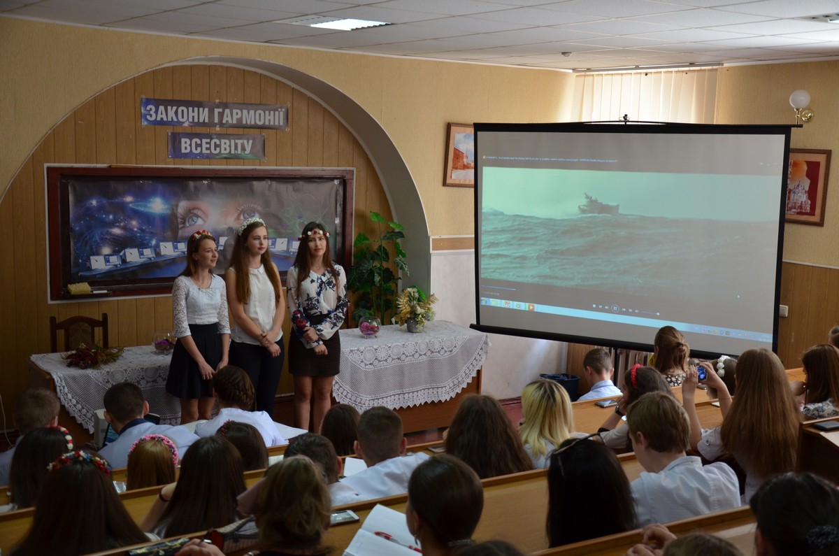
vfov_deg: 29.7
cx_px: 420
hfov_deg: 43.7
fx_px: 1047
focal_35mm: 45
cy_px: 278
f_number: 4.2
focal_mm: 30
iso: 560
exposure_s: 1/60
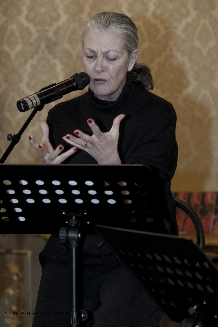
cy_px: 164
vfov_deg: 14.4
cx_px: 109
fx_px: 1290
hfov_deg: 9.7
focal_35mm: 142
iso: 3200
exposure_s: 1/125
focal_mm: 94.5
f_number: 4
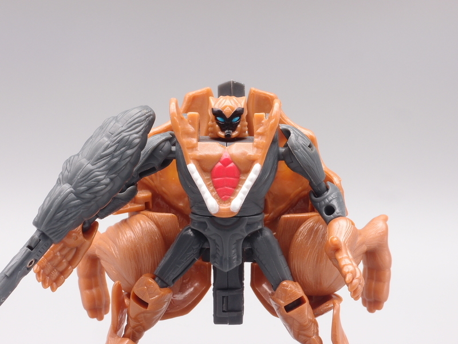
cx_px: 229
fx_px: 1482
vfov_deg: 13.2
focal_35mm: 112
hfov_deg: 17.6
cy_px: 172
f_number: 8
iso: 100
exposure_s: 1/6
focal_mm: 24
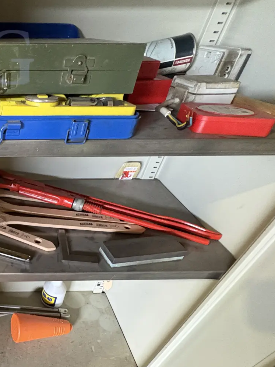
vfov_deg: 63.8
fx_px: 286
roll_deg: +0.4
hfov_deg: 42.0
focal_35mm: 27
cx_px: -19
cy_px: 242
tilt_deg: -41.2
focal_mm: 2.22
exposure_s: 1/60
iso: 800
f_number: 2.2
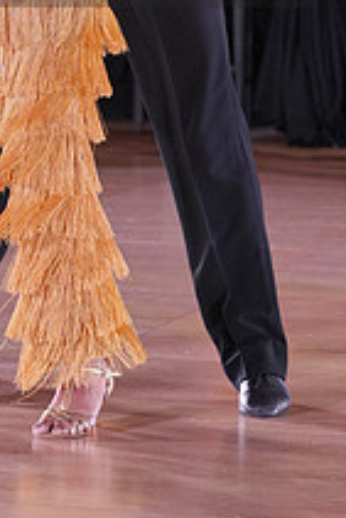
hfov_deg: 6.2
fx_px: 3166
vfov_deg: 9.2
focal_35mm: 220
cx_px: -18
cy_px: -74
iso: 2500
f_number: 4
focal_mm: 80
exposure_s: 1/400
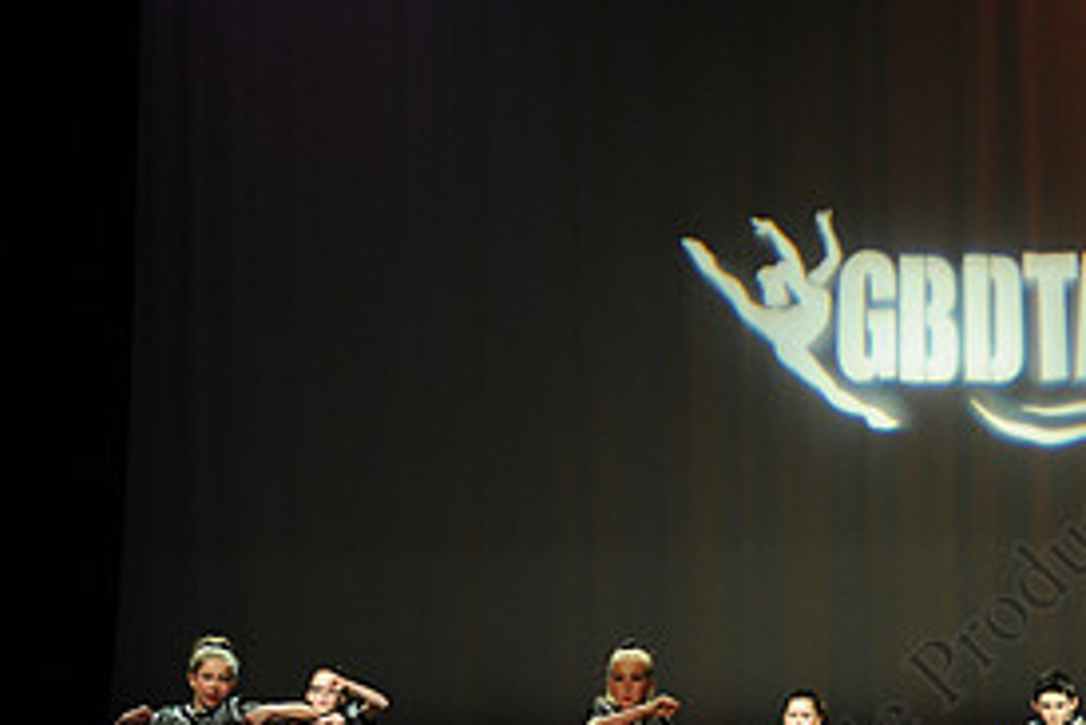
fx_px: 4467
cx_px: 904
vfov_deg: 9.2
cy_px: 725
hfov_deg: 13.8
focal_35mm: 148
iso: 1600
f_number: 2.8
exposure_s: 1/320
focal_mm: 70
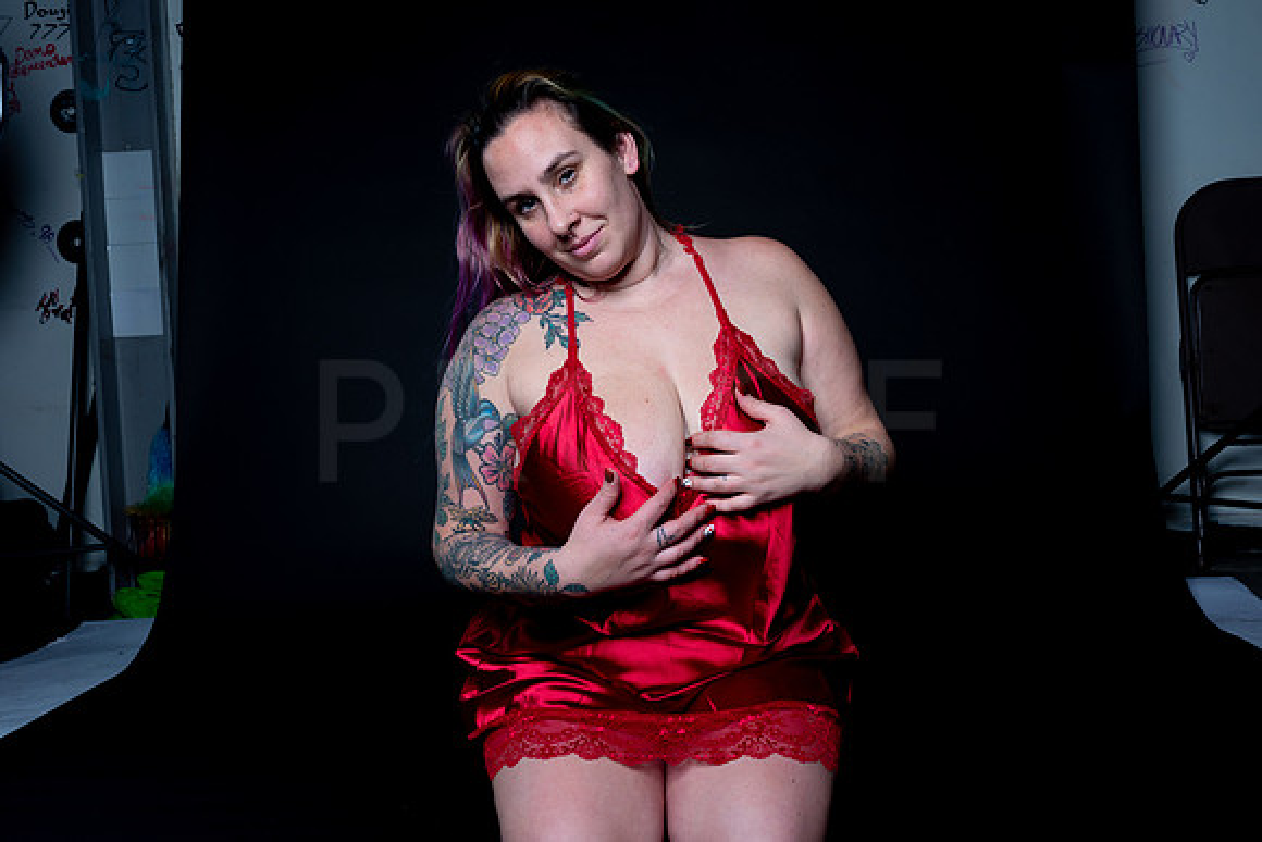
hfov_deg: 54.4
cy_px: 421
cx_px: 631
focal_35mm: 35
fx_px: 1227
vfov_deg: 37.9
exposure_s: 1/160
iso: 100
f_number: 10
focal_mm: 35
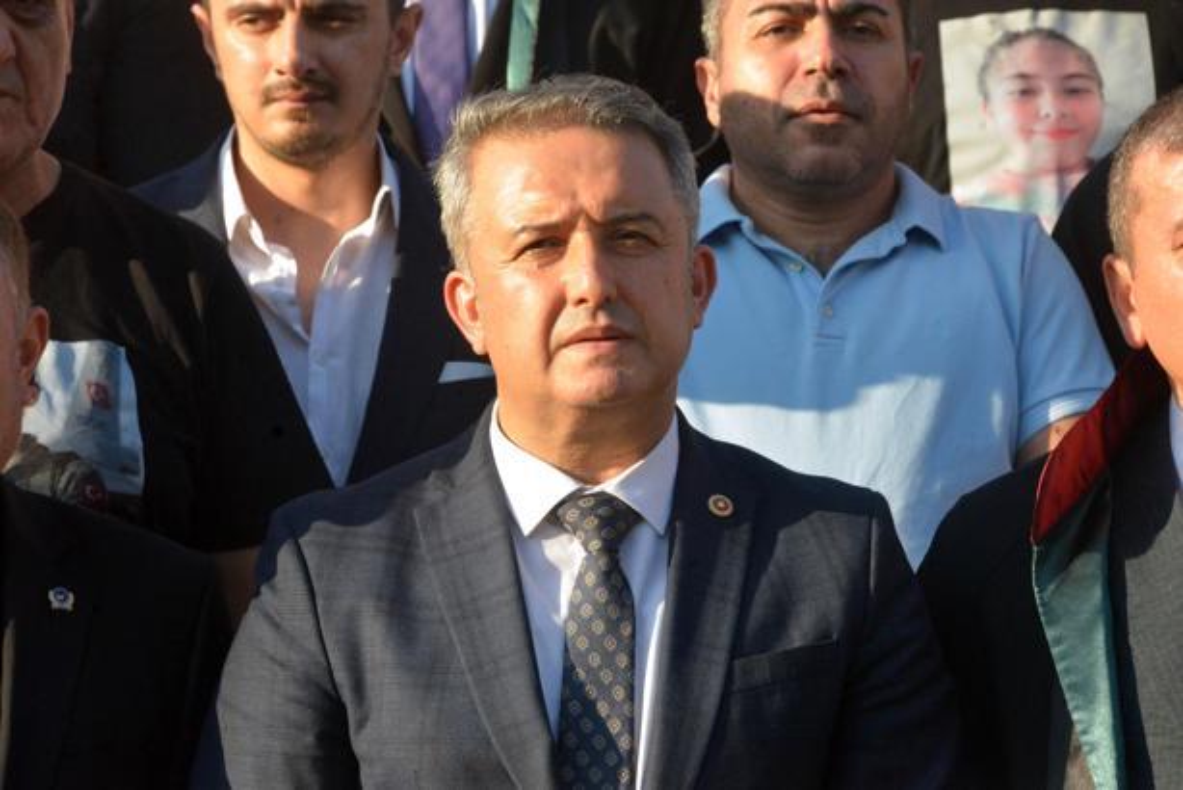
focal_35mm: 230
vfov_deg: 6.0
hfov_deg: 8.9
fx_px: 7561
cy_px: 395
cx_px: 592
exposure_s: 1/2000
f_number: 11
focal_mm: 230
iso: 5000
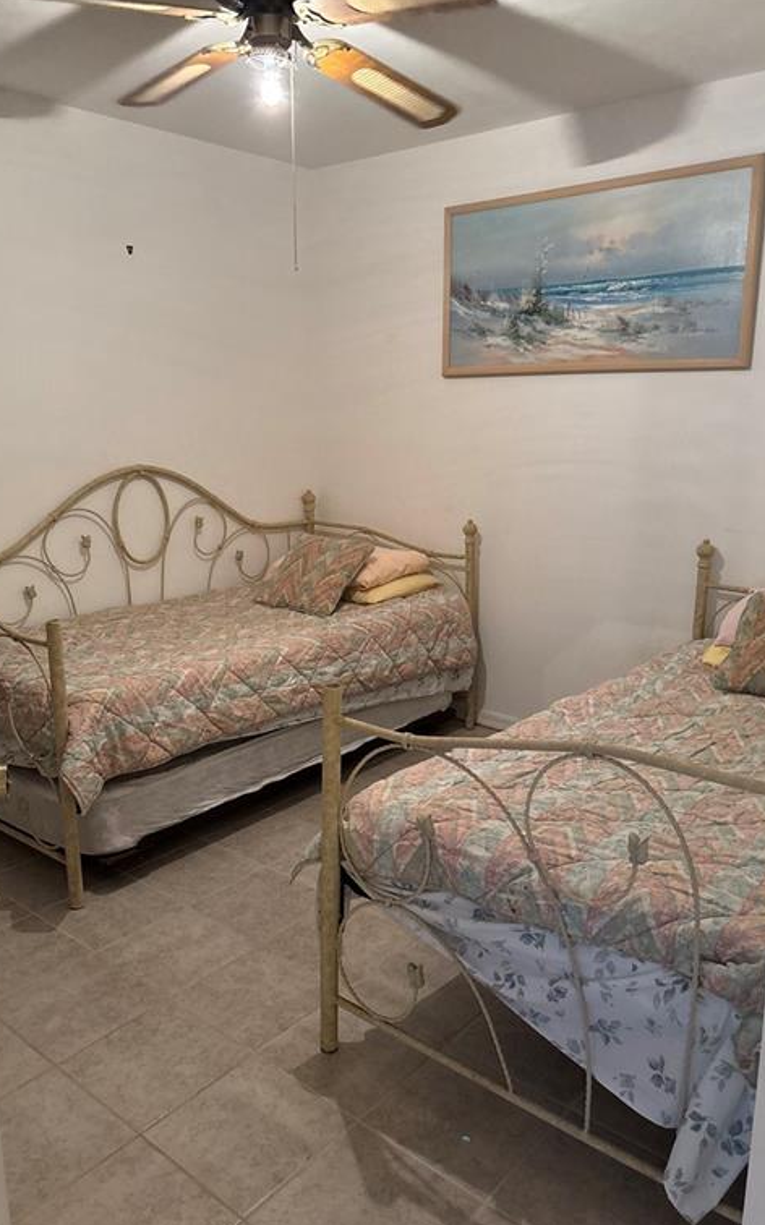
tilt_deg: -11.9
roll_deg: -0.1
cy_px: 612
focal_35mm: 28
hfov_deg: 44.5
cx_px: 366
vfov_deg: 66.5
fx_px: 935
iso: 400
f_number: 1.6
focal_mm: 5.96
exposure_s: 1/40
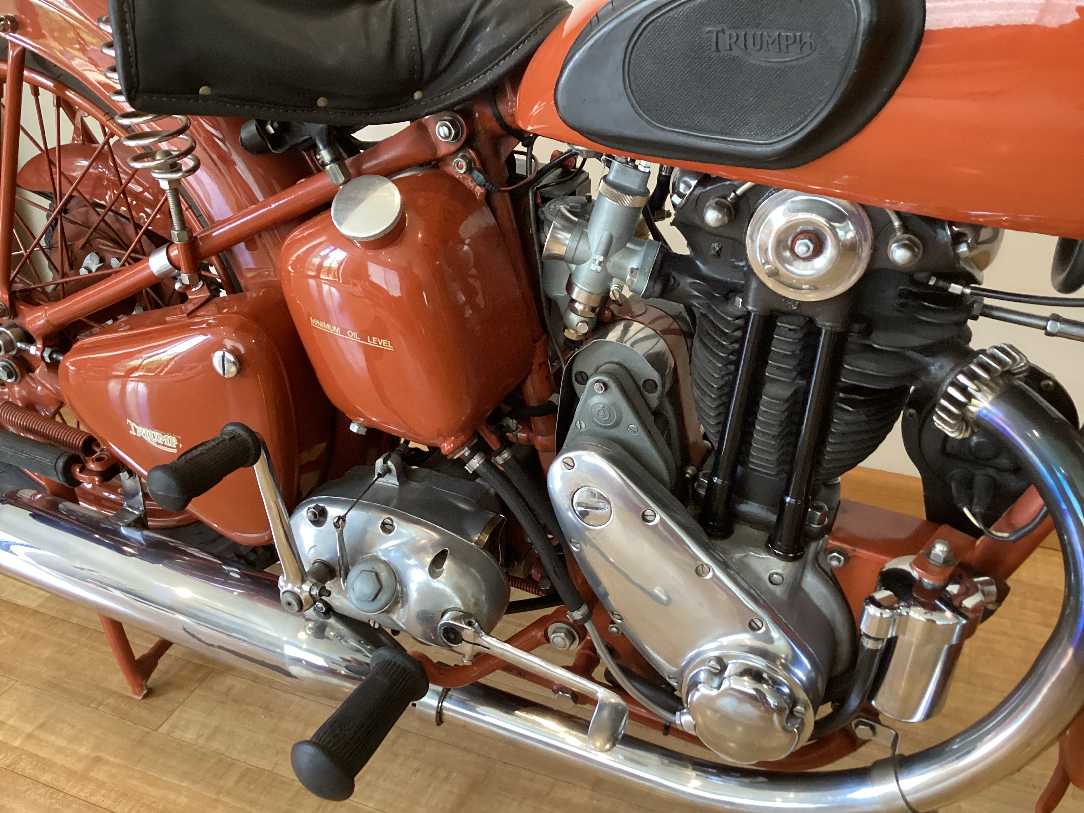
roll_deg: -0.6
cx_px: 542
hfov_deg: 58.4
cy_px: 406
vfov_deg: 45.4
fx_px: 971
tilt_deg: -30.8
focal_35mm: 31
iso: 400
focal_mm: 3.3
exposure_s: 1/40
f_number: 2.4
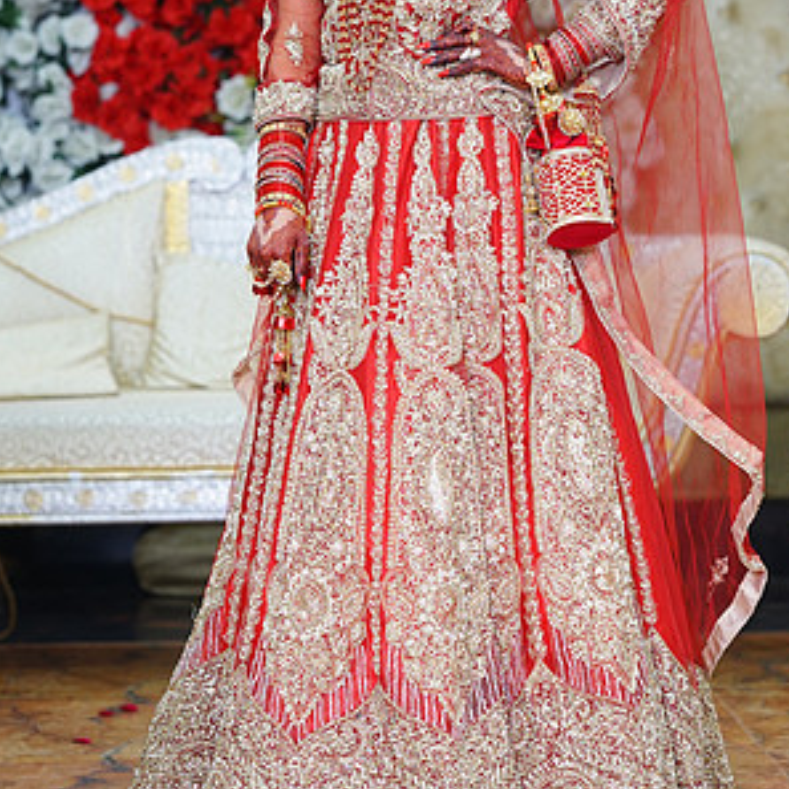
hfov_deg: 12.4
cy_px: 143
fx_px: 3636
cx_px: 450
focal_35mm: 141
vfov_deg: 12.3
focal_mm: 85
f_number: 2.8
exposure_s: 1/160
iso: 640
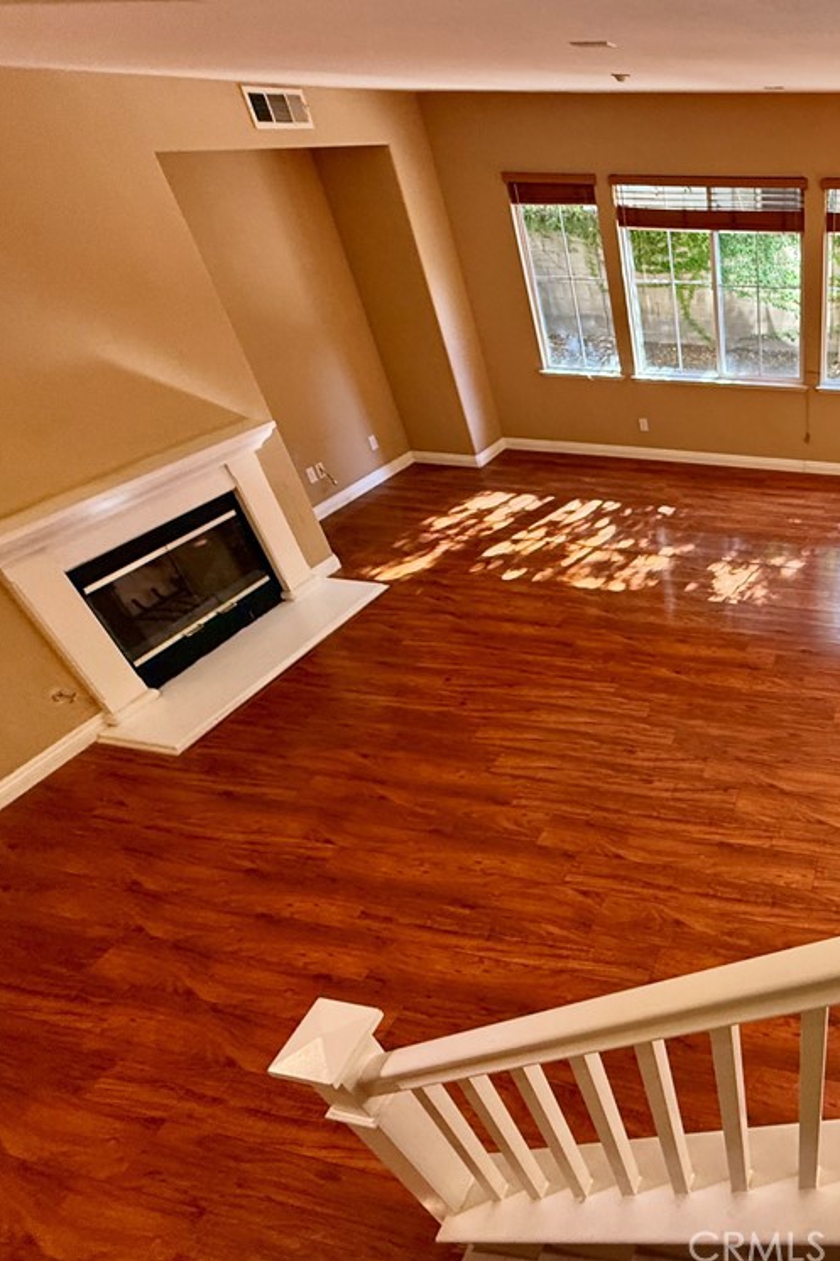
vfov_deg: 84.0
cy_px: 622
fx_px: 700
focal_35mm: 20
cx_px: 799
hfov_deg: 52.1
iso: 320
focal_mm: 2.22
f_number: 2.2
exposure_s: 1/120
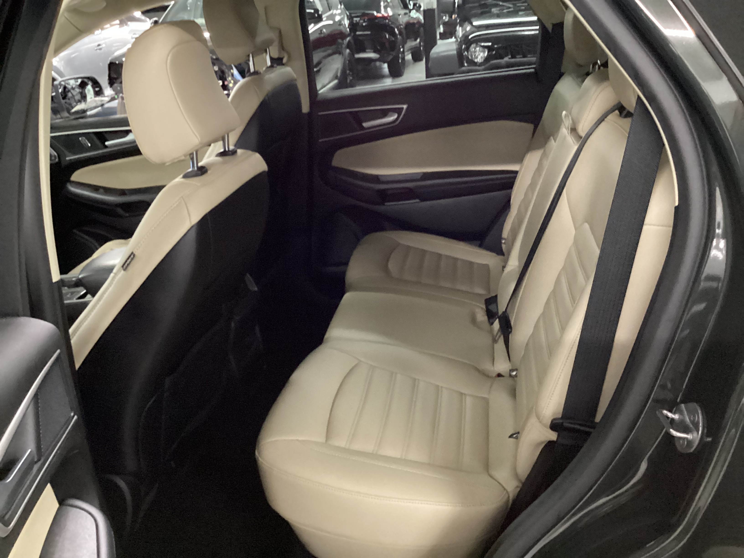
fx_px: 666
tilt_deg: -24.2
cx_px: 372
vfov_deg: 45.4
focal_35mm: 31
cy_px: 279
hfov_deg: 58.4
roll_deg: +4.4
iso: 800
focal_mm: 3.3
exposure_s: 1/20
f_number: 2.4
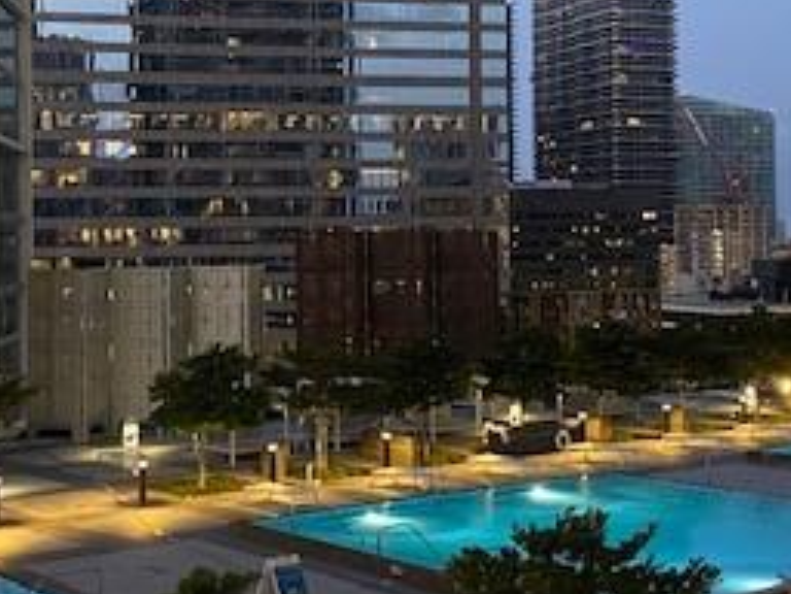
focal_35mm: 65
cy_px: 207
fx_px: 1485
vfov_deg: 22.5
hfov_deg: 29.7
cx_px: 278
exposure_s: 1/30
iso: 640
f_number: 1.8
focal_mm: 4.25
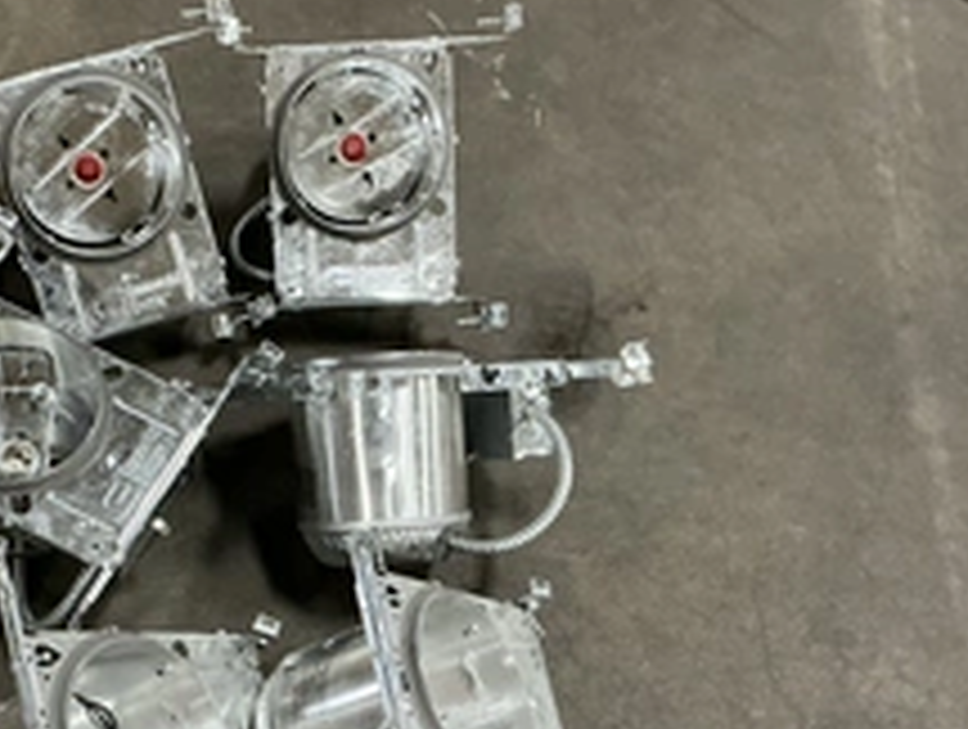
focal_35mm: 52
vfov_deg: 27.9
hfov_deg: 36.2
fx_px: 1457
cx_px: 284
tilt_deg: -59.5
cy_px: 495
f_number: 1.8
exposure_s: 1/40
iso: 320
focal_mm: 3
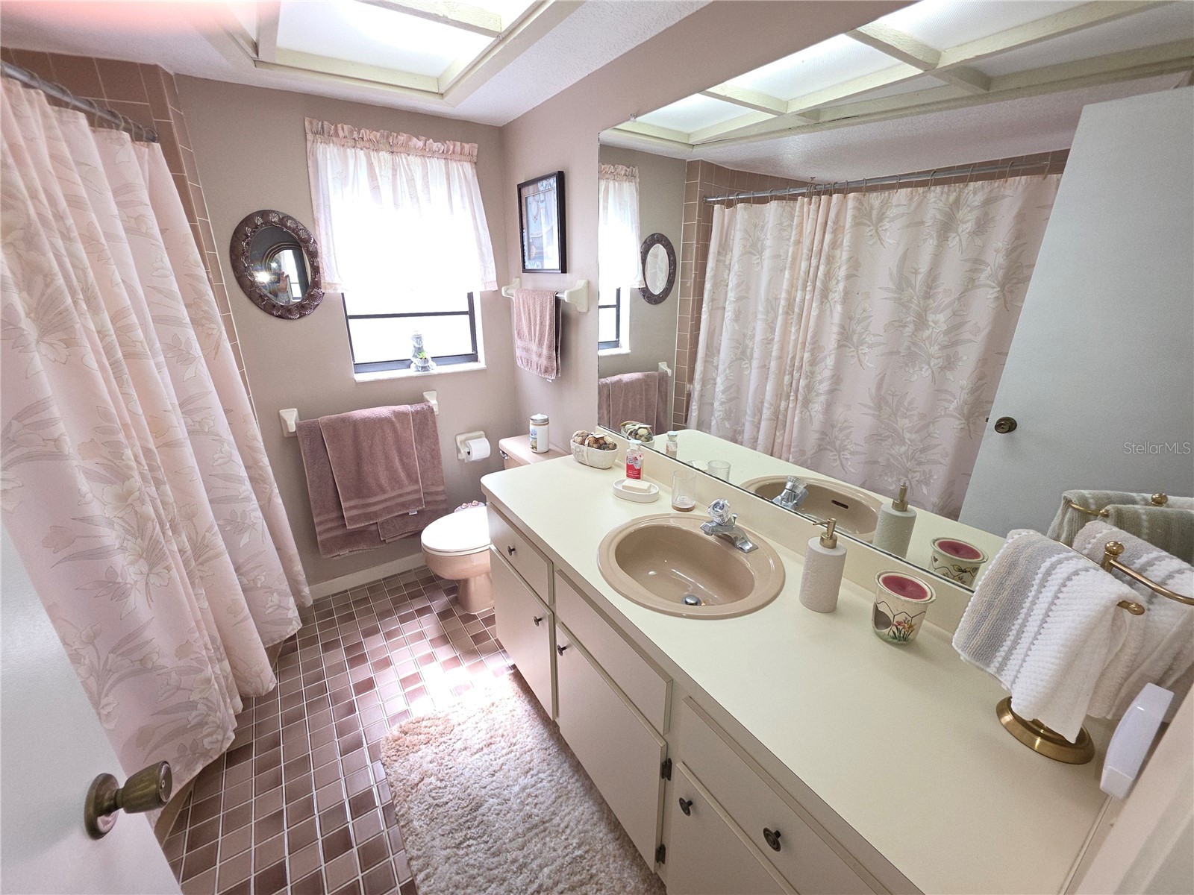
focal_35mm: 13
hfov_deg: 106.2
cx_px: 597
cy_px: 448
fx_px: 448
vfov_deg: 89.9
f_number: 1.9
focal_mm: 2.2
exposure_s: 1/60
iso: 80
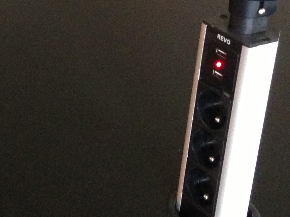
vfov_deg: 12.6
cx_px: -62
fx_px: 980
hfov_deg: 16.1
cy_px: 41
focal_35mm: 117
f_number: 2.4
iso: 400
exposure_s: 1/17
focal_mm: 4.13
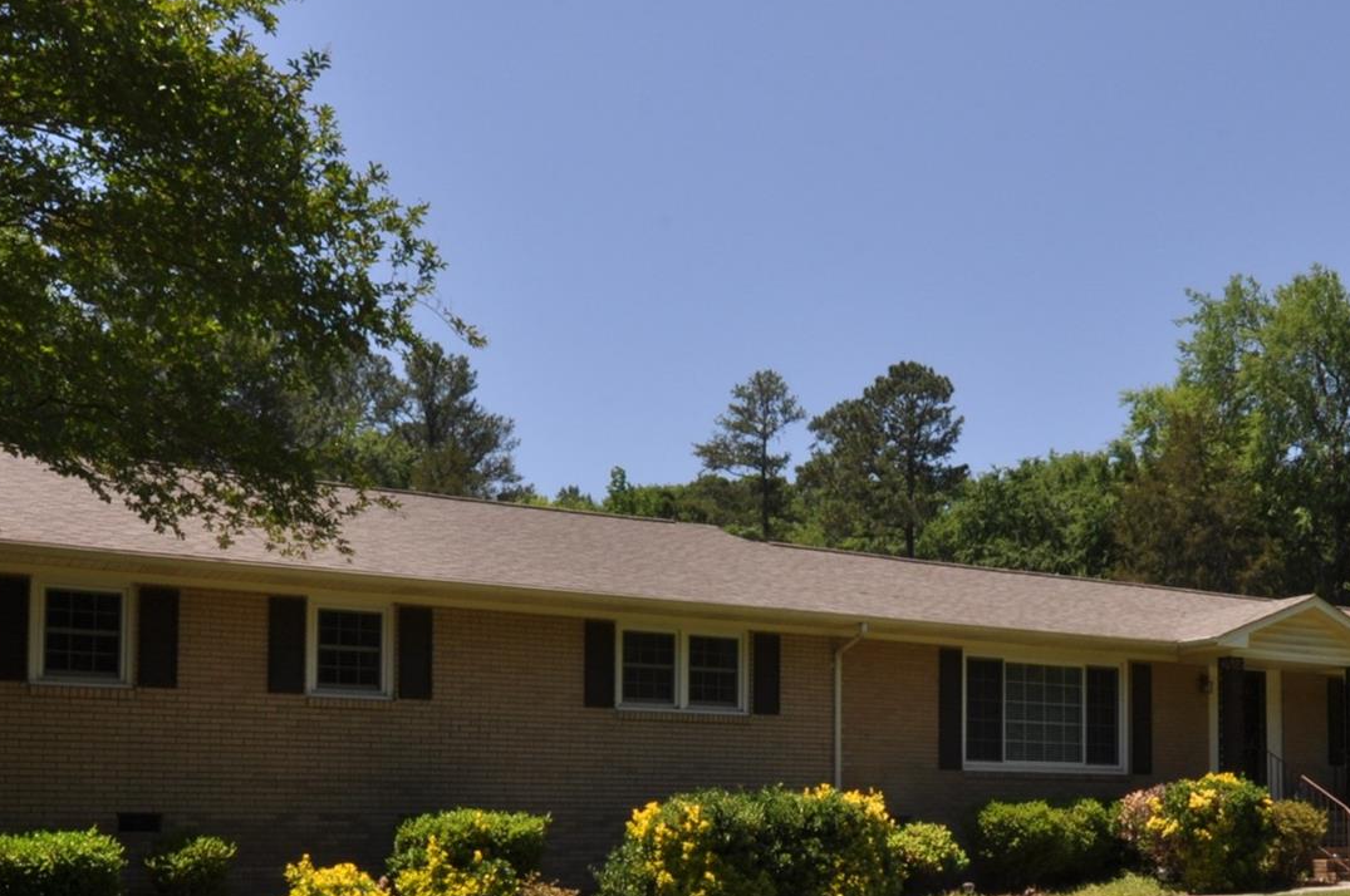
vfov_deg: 32.0
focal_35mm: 40
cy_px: 773
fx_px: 1498
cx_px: 924
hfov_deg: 47.5
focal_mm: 14
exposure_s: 1/60
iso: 200
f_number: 4
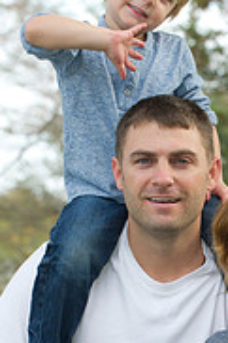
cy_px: 305
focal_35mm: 252
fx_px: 2398
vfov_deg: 8.2
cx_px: 176
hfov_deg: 5.4
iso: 400
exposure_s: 1/250
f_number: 5
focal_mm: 102
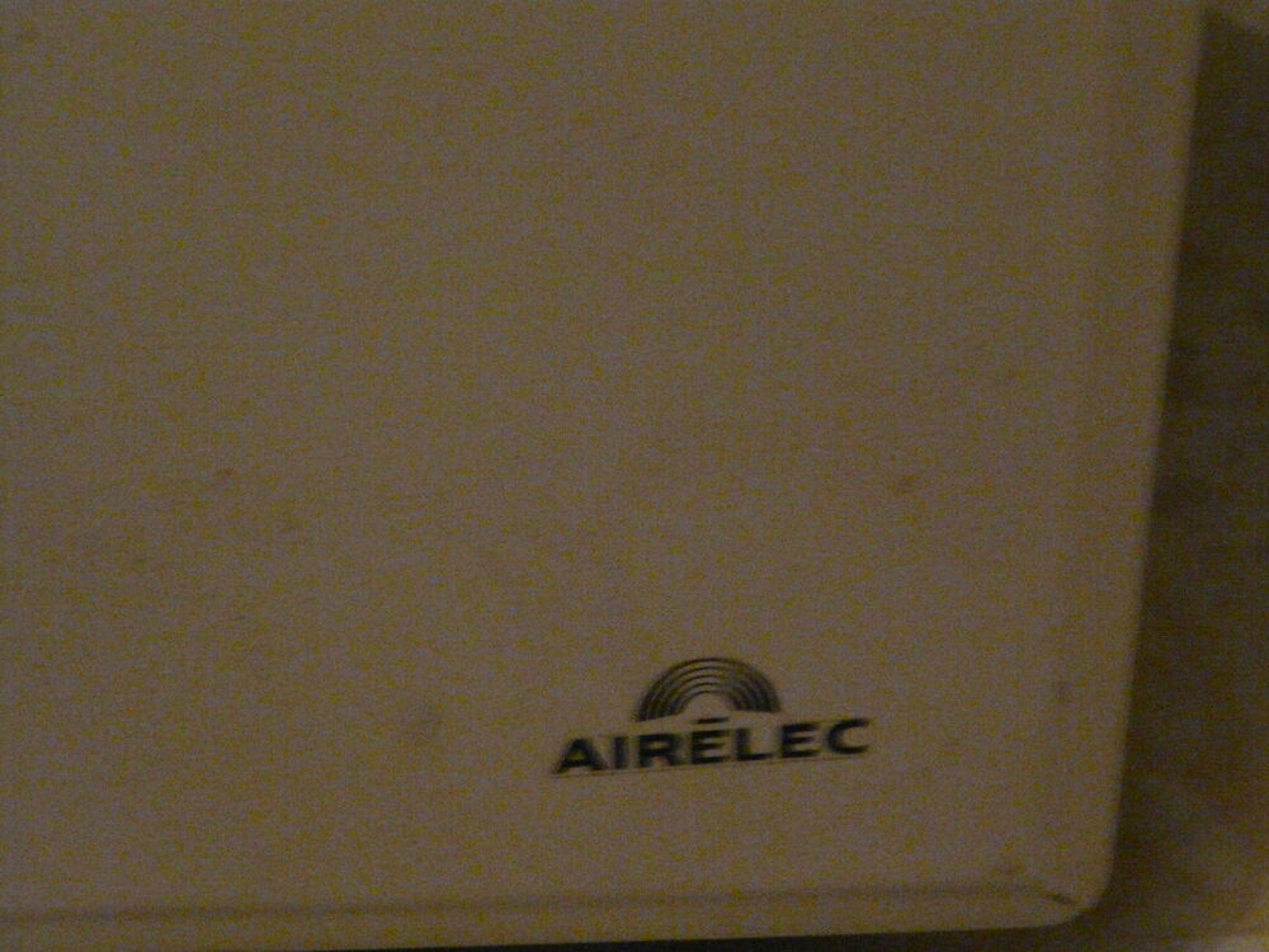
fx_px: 3813
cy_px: 476
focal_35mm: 104
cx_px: 634
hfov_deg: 18.9
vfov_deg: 14.2
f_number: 3.6
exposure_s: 1/8
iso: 800
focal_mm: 17
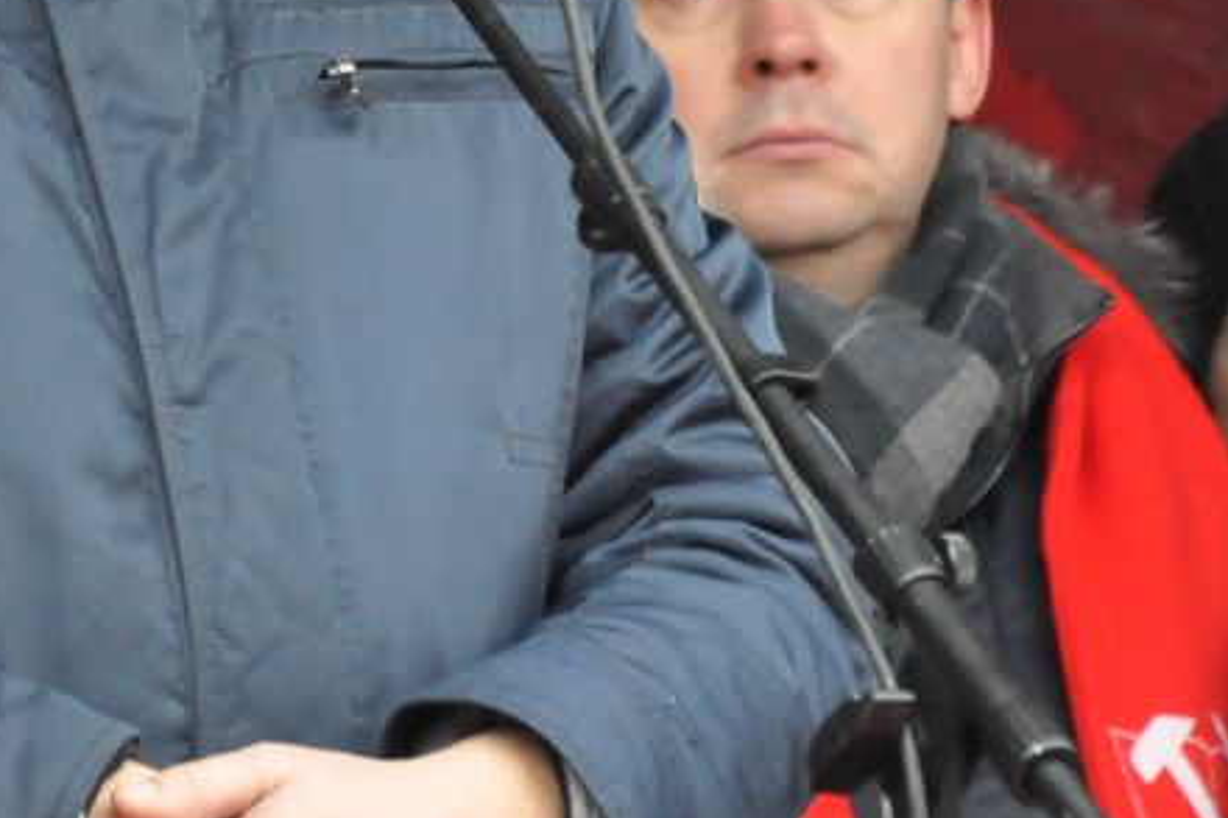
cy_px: -20
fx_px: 24833
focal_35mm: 728
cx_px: -11
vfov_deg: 1.9
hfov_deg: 2.8
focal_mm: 185
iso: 3200
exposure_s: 1/30
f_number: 6
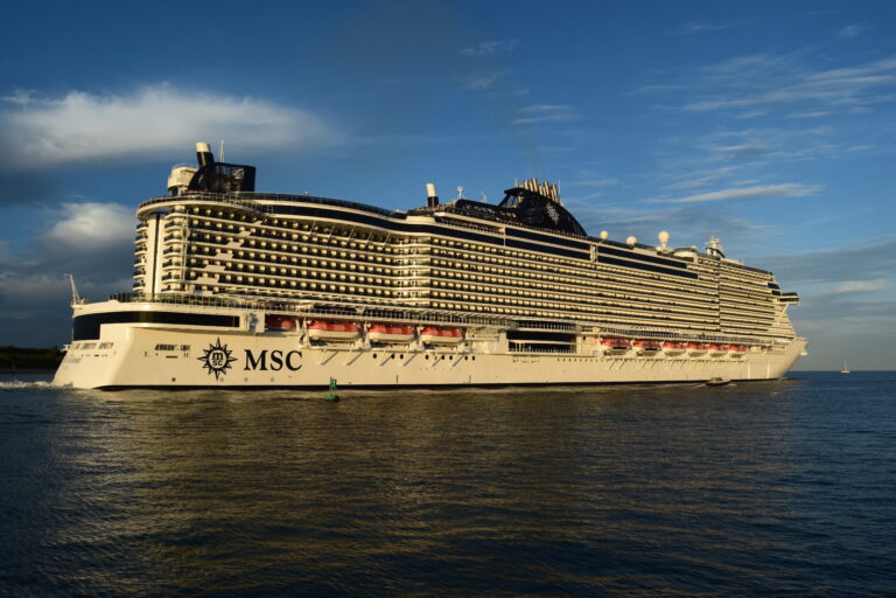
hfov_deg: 67.4
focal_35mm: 27
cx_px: 448
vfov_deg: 47.9
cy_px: 299
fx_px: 672
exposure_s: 1/500
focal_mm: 18
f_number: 11
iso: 400
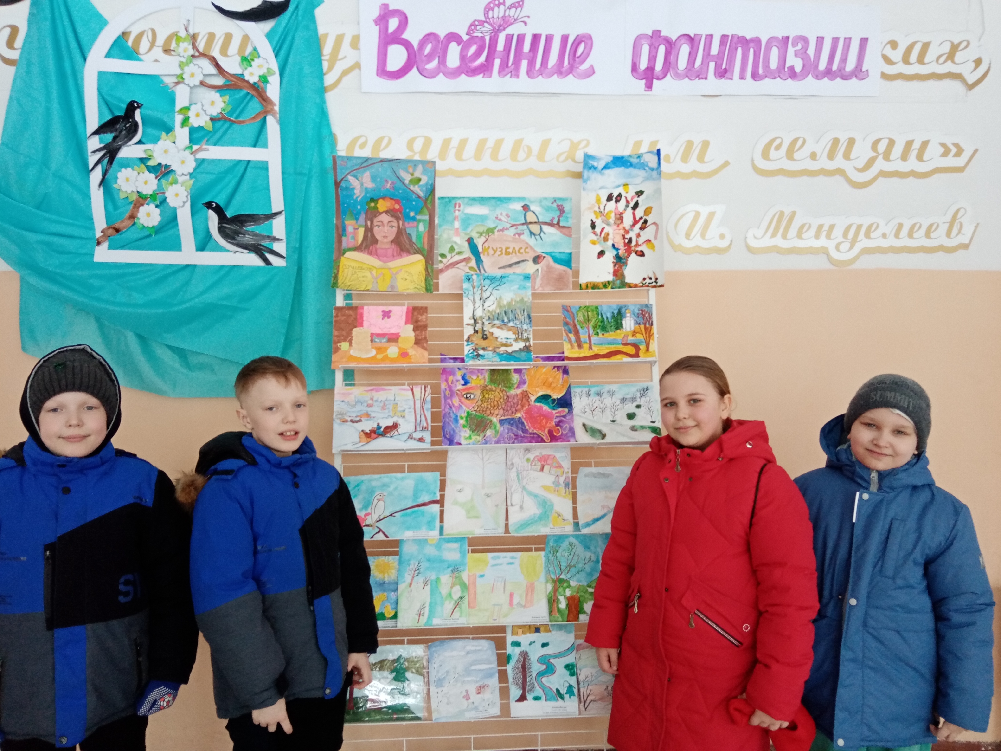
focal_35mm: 26
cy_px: 376
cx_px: 500
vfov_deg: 53.1
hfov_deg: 67.3
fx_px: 752
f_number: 1.8
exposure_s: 1/33.3
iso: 211
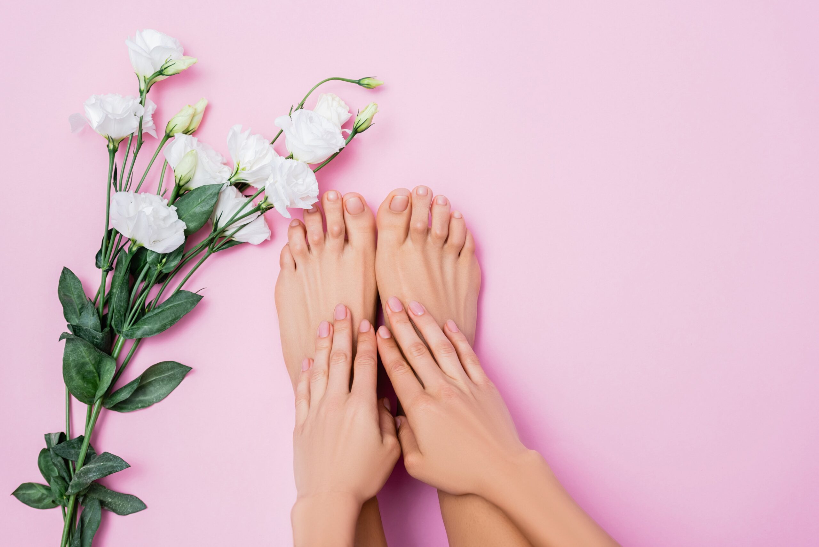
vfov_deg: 14.9
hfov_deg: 22.1
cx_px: 410
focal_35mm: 92
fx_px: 2094
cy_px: 274
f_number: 5
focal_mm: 92
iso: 200
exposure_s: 1/160
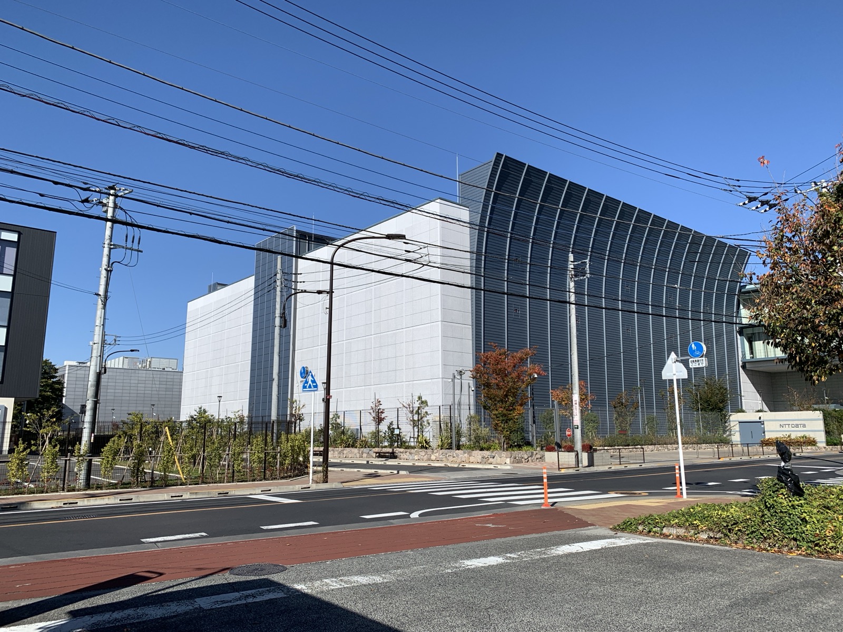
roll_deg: -0.7
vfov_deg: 53.1
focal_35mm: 26
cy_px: 316
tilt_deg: +13.2
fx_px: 633
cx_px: 422
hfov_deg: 67.3
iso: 25
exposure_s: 1/2681
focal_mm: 4.25
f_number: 1.8
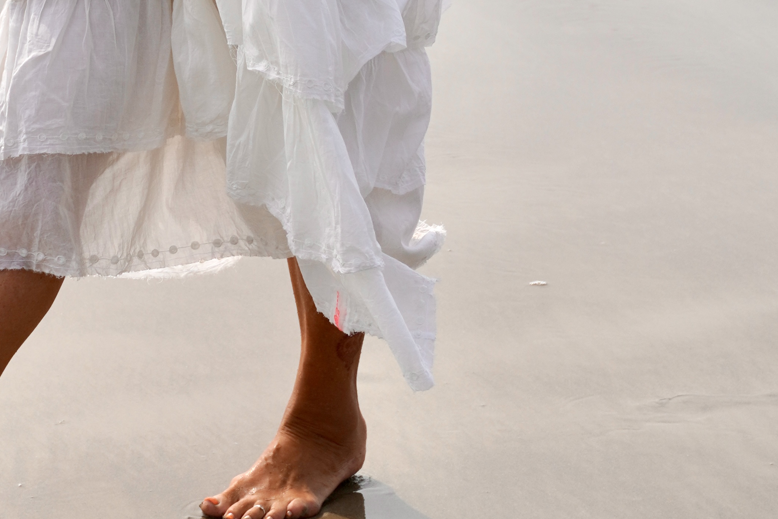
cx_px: 99
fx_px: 3696
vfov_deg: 8.0
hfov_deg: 11.9
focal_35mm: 171
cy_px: -53
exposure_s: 1/1000
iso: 100
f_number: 5.6
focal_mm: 40
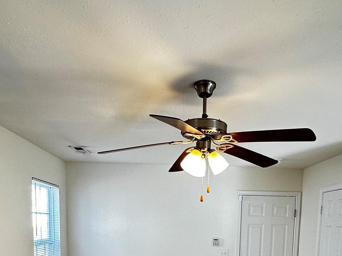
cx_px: 182
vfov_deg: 38.9
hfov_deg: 56.8
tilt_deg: -6.8
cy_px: 258
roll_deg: -1.4
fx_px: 316
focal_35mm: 32
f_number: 2.2
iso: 160
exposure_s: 1/120
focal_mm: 2.22
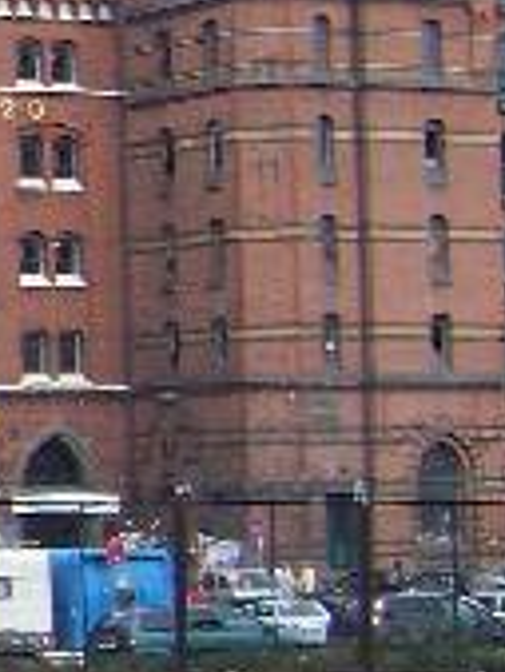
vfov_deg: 11.4
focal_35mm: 174
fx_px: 3380
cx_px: -915
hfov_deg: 7.6
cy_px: 318
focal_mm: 5.85
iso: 66
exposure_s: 1/160
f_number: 2.8
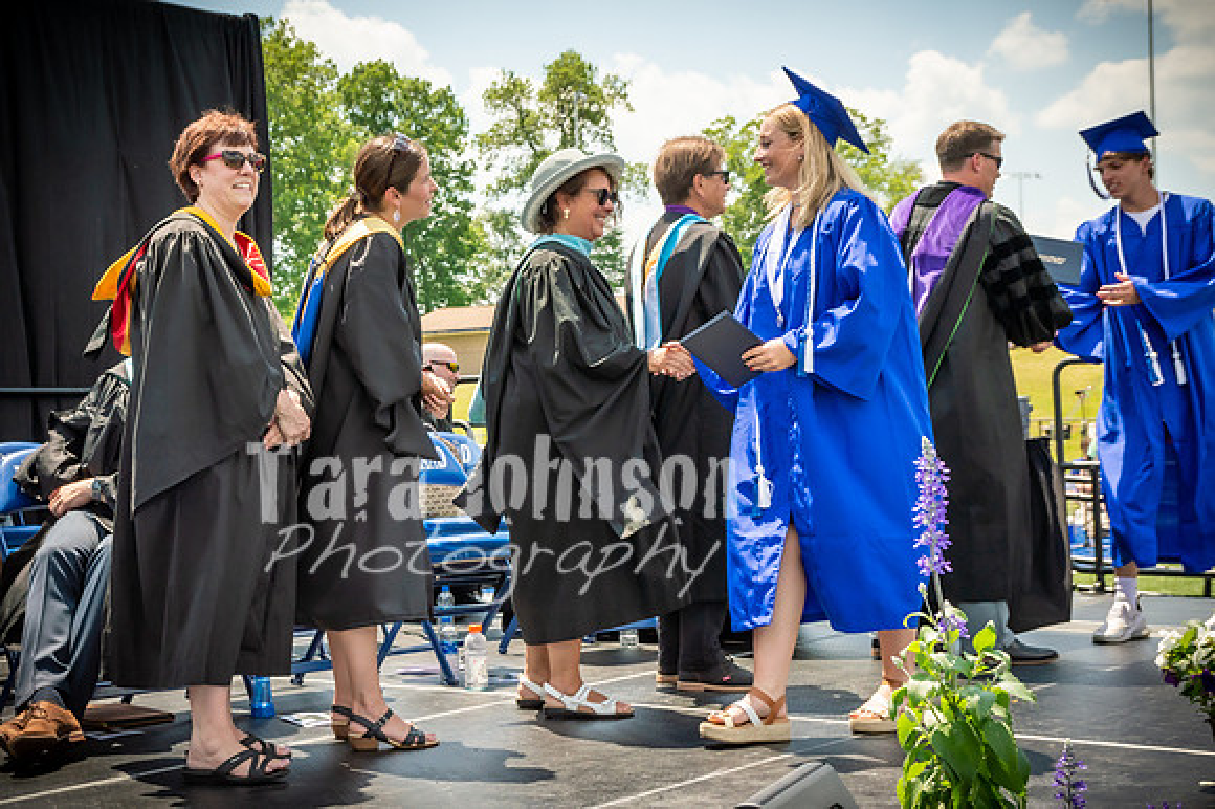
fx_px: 1973
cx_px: 518
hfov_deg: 34.2
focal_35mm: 58
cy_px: 345
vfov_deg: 23.1
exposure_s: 1/800
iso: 200
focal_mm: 34
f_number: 7.1
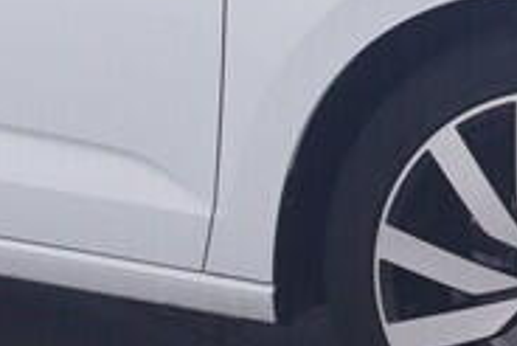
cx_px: -124
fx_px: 2528
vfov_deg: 7.8
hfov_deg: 11.4
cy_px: 284
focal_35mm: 176
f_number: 5
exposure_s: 1/80
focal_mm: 15
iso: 200
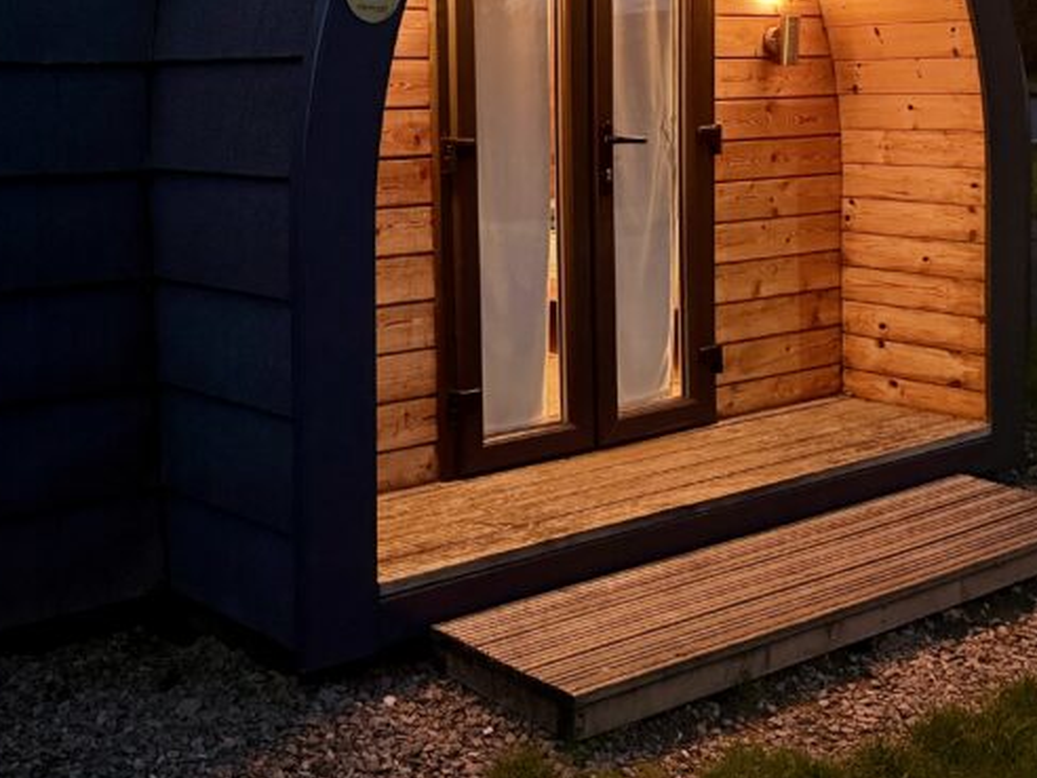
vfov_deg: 28.8
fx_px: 1498
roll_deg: +0.9
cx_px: 407
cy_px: 230
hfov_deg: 38.0
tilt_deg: -4.0
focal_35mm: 50
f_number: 1.78
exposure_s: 1/30
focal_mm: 6.76
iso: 1600
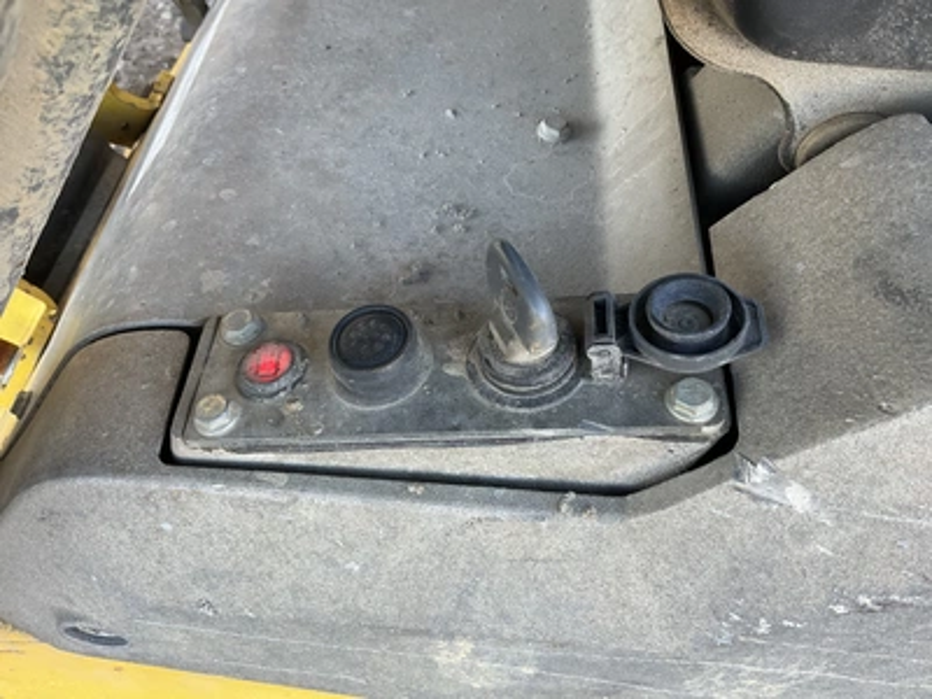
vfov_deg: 48.2
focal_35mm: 29
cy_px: 350
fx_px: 781
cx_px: 466
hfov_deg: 61.7
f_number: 1.8
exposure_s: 1/122
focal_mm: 3
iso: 50
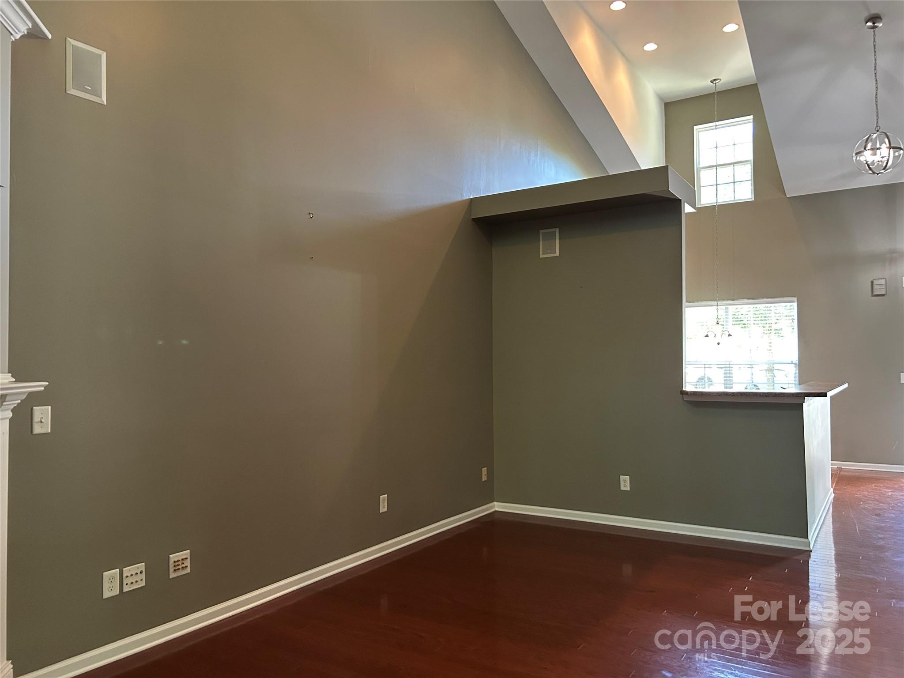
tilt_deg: +1.9
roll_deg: +0.5
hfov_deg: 67.3
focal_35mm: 26
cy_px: 339
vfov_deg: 53.1
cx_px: 452
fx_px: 679
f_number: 1.5
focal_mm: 5.7
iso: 320
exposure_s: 1/60
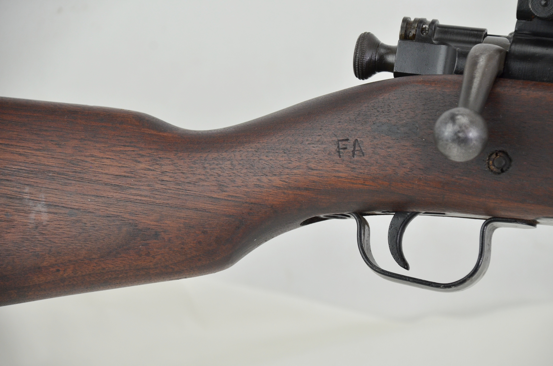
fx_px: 3104
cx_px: 276
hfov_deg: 10.2
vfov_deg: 6.8
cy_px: 183
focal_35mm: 202
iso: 800
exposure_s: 1/160
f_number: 5.6
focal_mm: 135
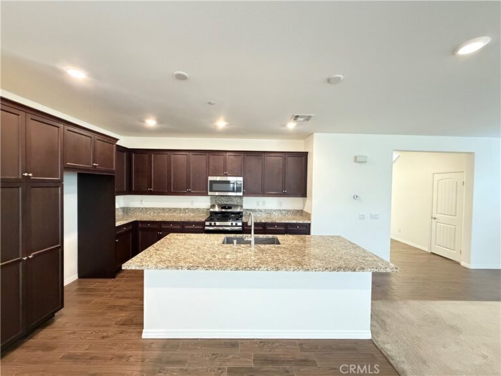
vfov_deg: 85.7
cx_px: 250
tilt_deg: -0.8
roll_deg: -0.1
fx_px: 203
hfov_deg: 102.1
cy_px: 188
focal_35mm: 14
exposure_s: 1/60
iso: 1000
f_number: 2.2
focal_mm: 2.22
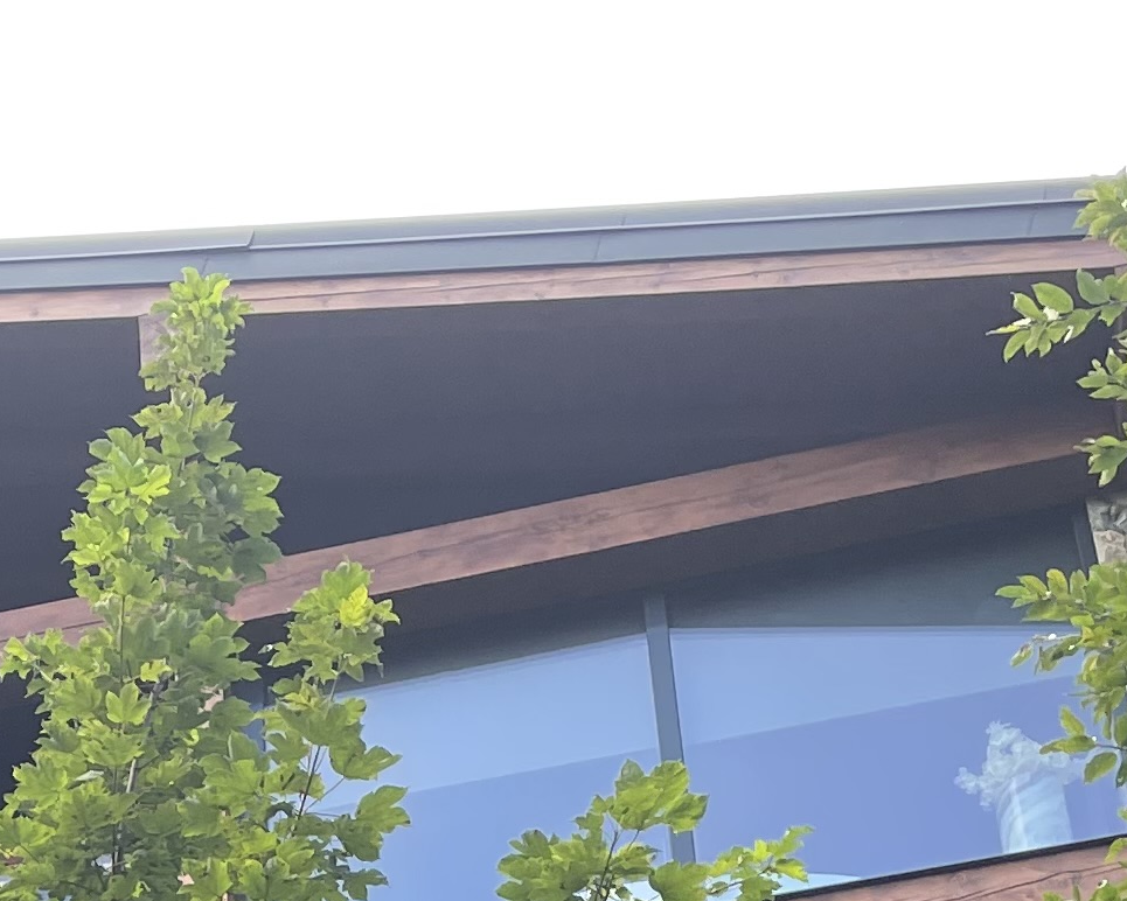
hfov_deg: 17.3
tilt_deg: +35.6
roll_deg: -3.2
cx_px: -195
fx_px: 3536
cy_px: 1590
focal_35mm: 106
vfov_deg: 13.2
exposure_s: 1/121
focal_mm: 4.2
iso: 40
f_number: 1.6
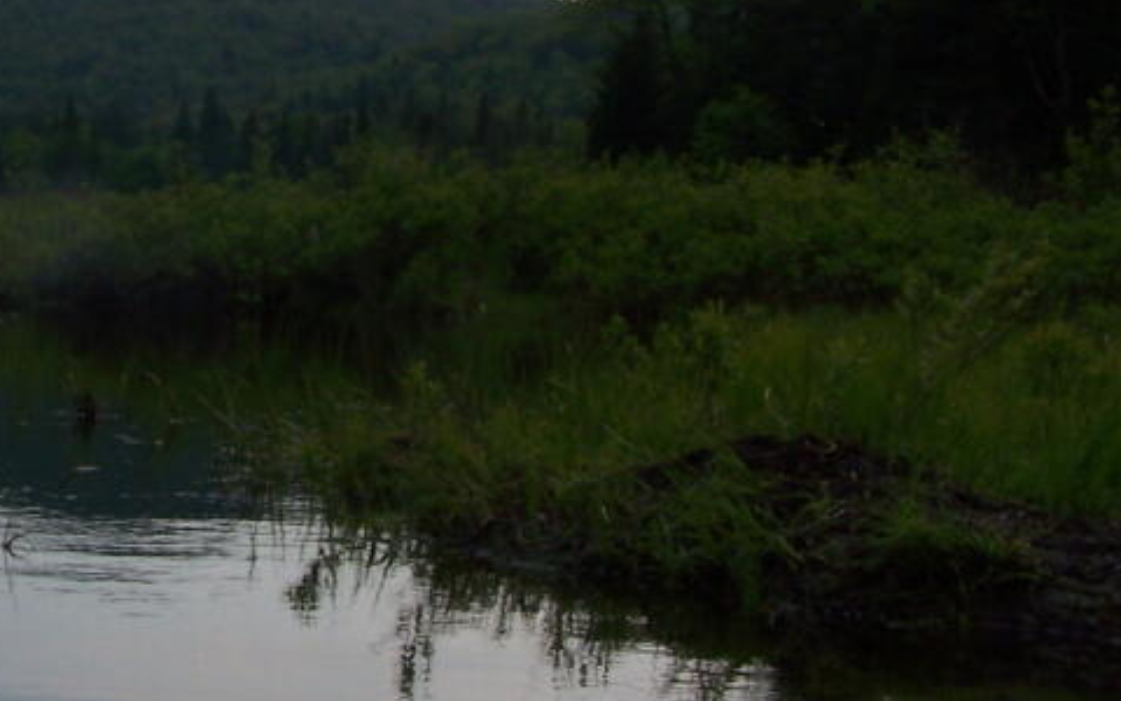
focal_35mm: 86
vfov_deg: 15.2
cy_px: 220
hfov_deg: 23.3
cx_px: 77
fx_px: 2627
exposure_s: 1/640
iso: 80
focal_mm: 6.3
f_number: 5.6
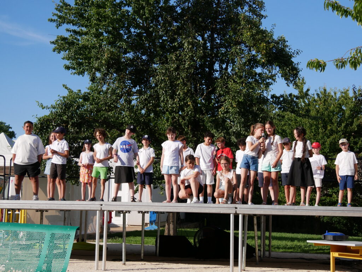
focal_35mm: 56
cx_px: 181
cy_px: 136
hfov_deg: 34.3
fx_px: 586
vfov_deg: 26.1
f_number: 4.5
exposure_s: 1/2500
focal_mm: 28
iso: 400
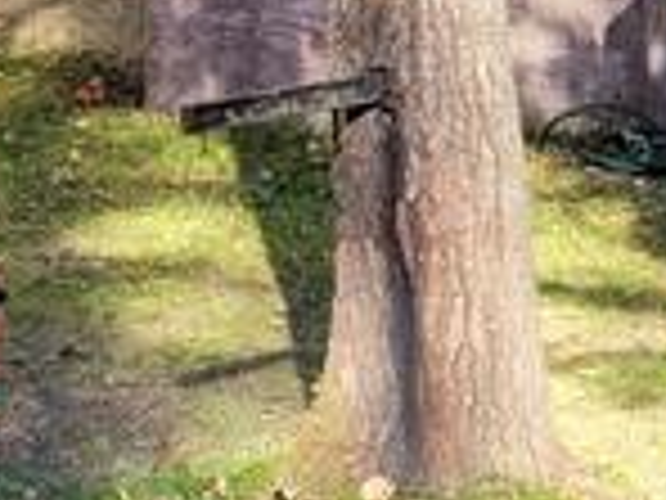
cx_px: 225
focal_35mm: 180
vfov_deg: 8.1
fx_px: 3463
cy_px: -135
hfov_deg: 11.0
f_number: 1.8
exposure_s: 1/258
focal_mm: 5.4
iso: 40
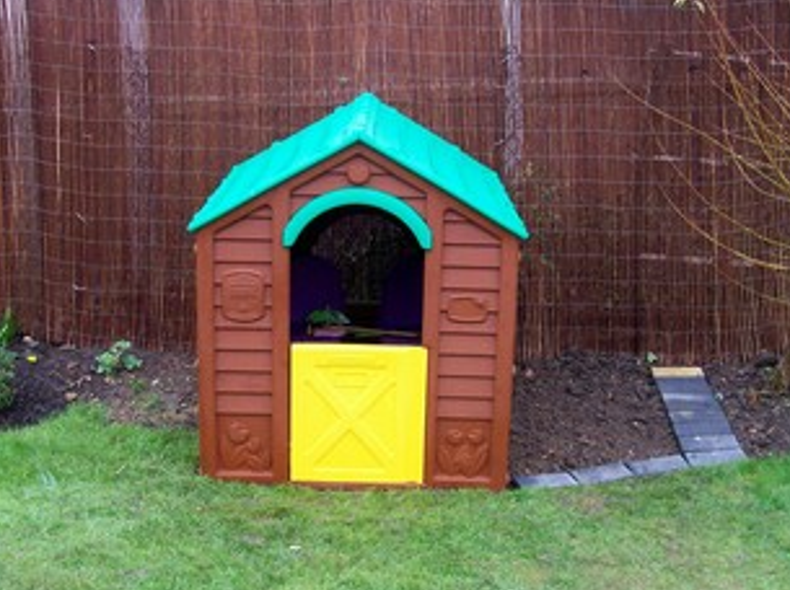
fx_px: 1185
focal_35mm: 52
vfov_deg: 28.0
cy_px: 282
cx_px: 386
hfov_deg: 36.9
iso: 94
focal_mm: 6
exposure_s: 1/32
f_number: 2.7
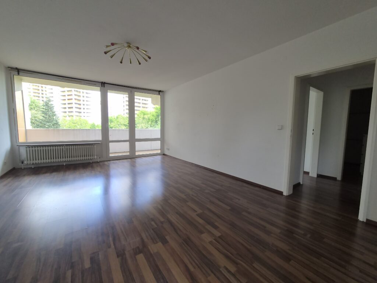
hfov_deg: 106.2
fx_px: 142
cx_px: 188
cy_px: 142
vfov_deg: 89.9
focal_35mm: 13
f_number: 2.2
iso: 100
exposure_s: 1/100
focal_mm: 2.2
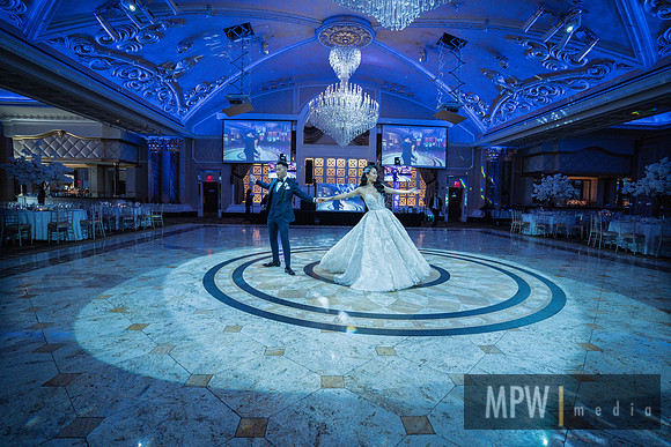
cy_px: 224
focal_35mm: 17
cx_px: 336
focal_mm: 17
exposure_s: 1/250
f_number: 2.8
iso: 1250
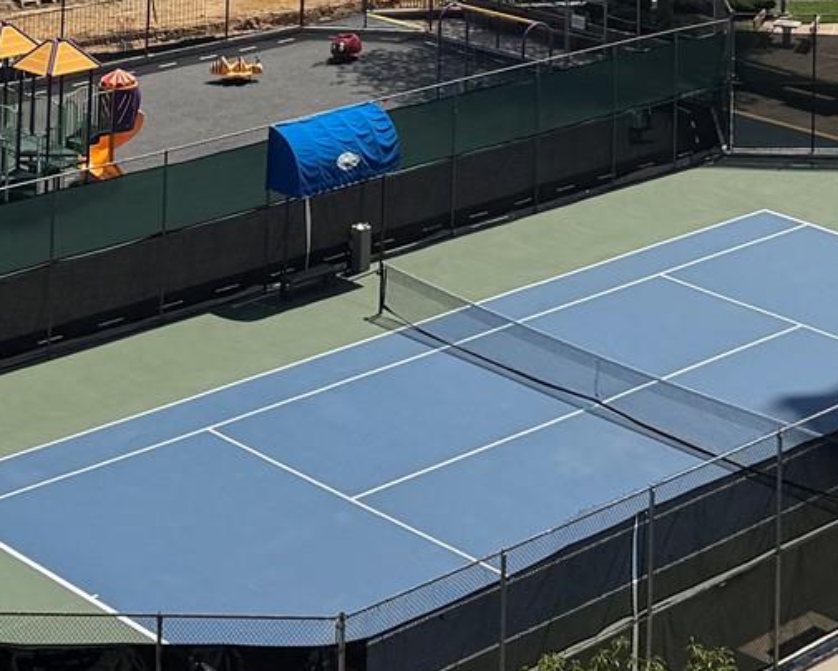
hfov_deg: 20.1
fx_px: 2356
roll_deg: -0.7
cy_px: -483
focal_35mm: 95
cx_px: 581
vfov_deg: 14.5
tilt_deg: -1.9
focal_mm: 6.76
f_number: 1.78
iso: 80
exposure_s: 1/7353
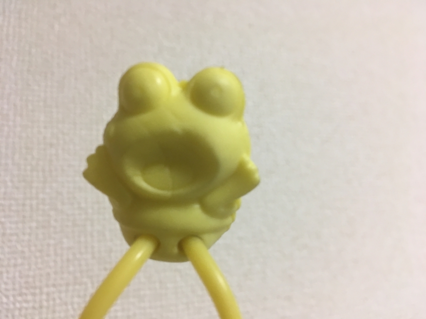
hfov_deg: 61.7
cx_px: 213
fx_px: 357
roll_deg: +4.1
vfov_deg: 48.2
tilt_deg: +12.6
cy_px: 160
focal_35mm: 29
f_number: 2.2
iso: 80
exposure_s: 1/30
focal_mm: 4.15
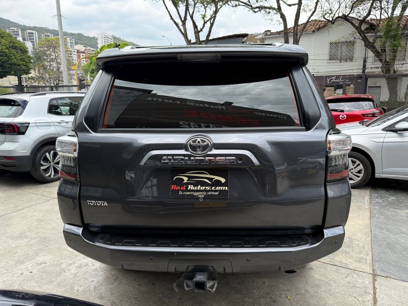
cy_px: 153
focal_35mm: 24
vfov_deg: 56.8
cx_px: 204
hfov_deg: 71.6
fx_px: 283
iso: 100
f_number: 1.78
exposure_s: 1/1727
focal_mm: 6.76
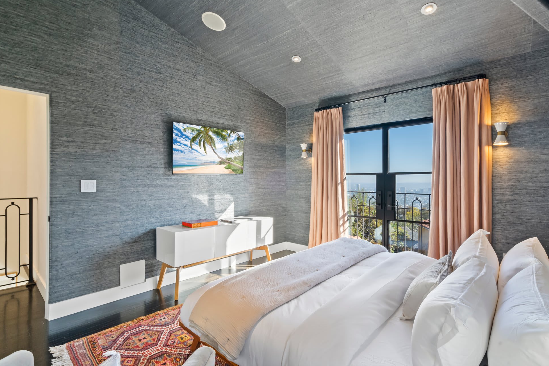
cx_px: 286
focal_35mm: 17
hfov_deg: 93.2
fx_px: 259
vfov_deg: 70.4
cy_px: 178
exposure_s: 1/30
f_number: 11
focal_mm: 16
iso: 4000
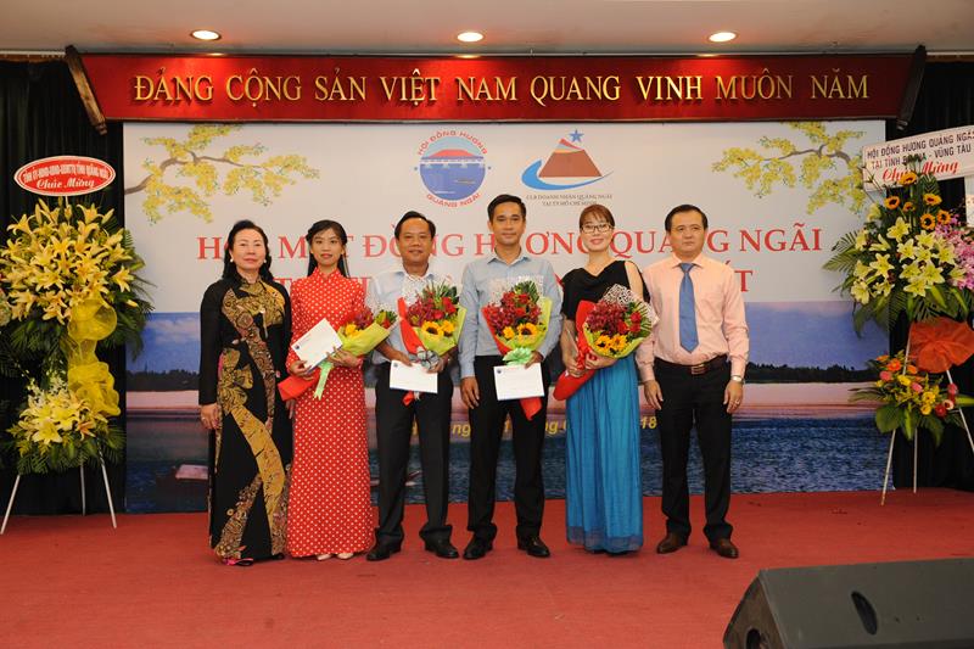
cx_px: 487
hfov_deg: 54.4
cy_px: 324
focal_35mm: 35
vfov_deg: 37.8
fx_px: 947
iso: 2000
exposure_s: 1/125
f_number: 5.6
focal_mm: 35
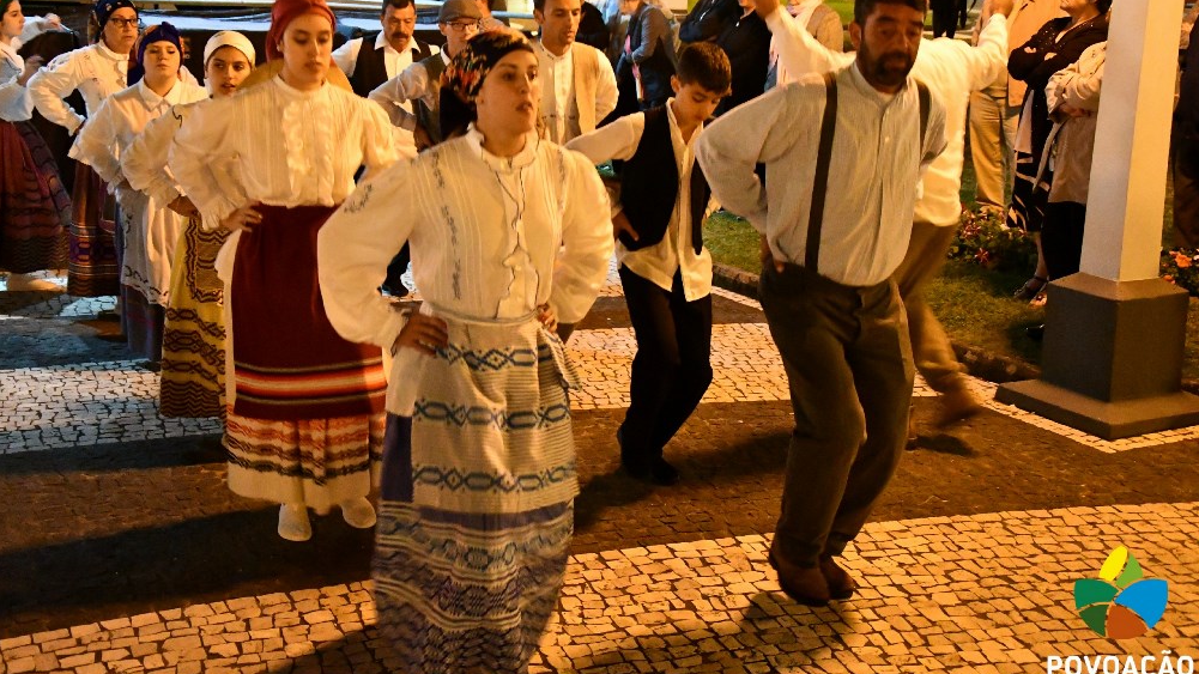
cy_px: 309
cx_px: 606
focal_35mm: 45
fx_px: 1431
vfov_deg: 26.5
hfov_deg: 45.5
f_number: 4
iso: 12800
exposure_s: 1/60
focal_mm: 28
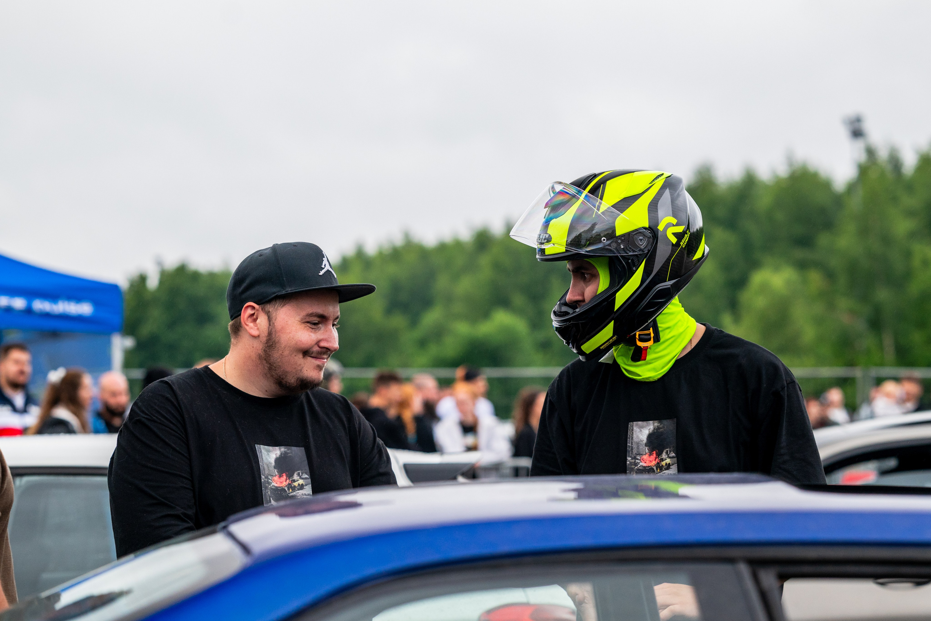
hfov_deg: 20.8
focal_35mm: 98
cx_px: 511
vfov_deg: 14.0
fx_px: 2536
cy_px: 296
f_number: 3.5
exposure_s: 1/250
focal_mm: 85
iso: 500
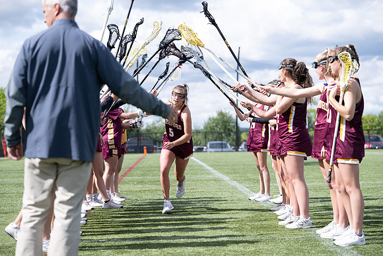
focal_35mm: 90
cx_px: 192
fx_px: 958
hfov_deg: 22.6
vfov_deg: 15.2
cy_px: 128
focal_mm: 90
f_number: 3.5
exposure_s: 1/2000
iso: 280
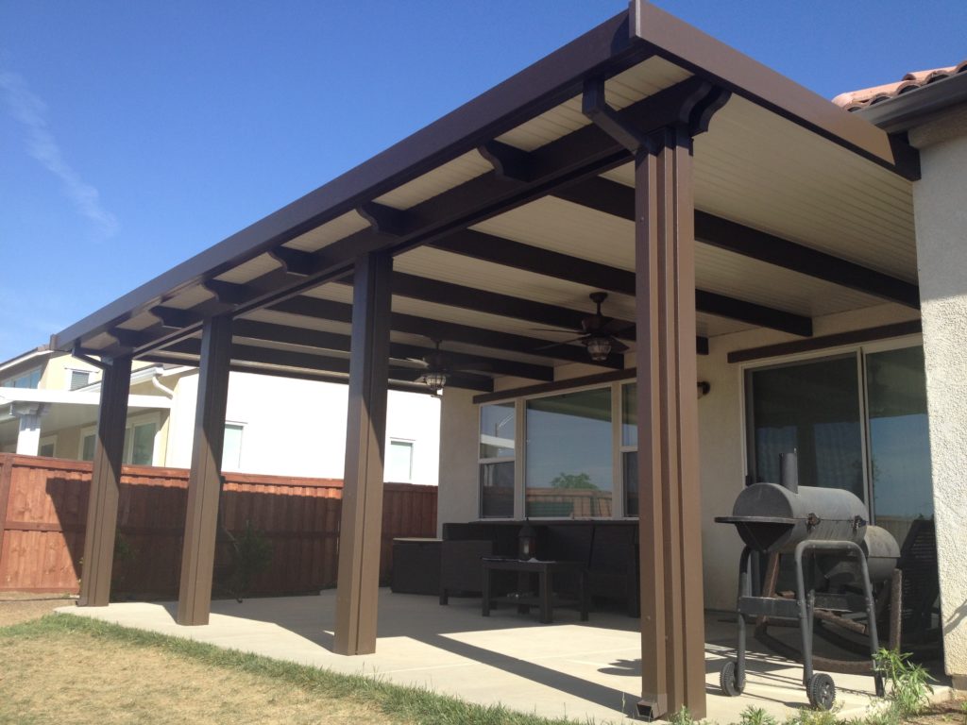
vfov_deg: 40.7
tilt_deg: +9.8
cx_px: 484
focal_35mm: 35
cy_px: 362
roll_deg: -0.8
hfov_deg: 52.6
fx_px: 978
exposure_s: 1/1062
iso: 50
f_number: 2.4
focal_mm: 4.28
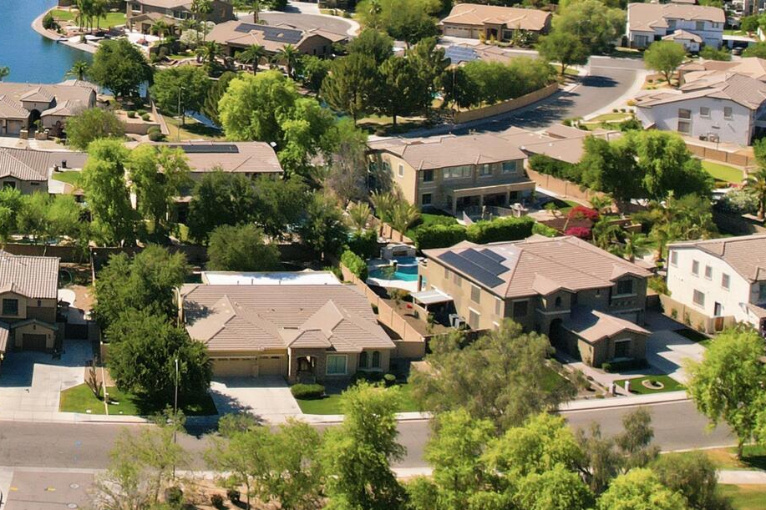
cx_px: -53
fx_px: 1532
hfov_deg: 26.1
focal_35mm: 72
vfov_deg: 18.2
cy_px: -60
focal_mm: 8.4
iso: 130
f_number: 2.8
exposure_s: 1/3000
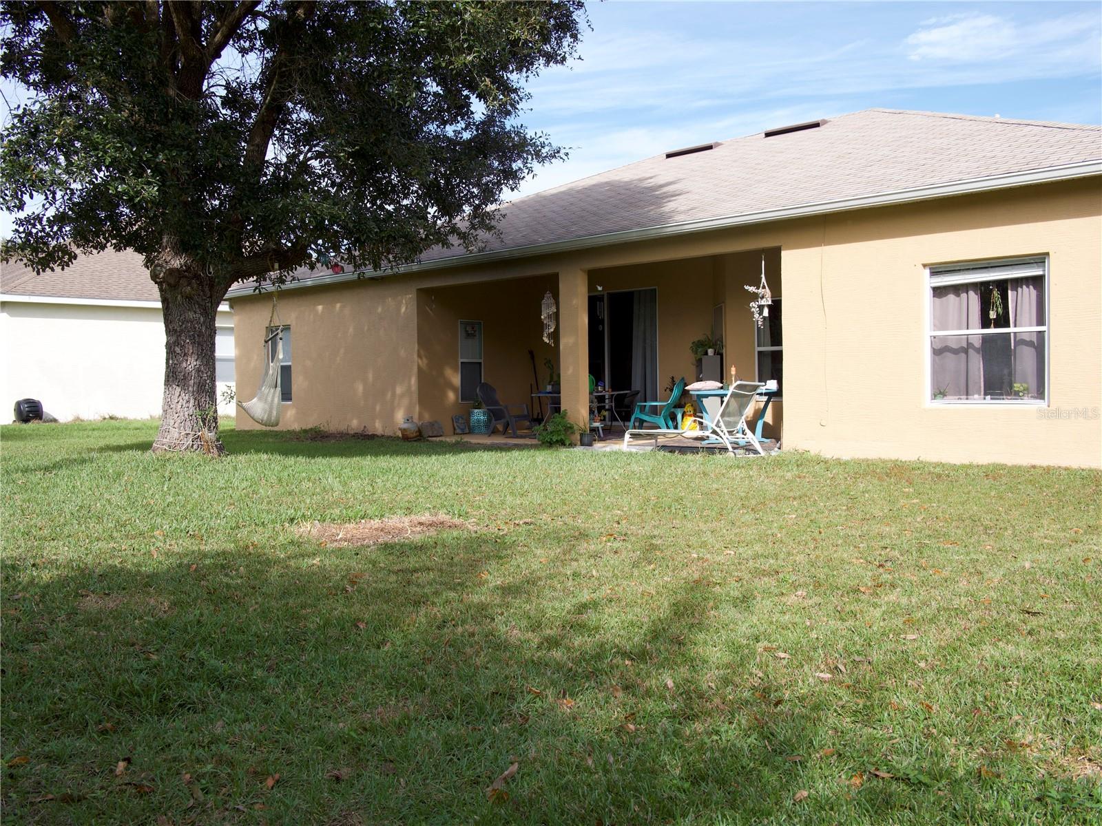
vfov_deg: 41.8
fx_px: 1082
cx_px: 551
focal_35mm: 34
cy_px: 413
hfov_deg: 54.0
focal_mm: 17
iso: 200
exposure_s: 1/250
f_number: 6.3
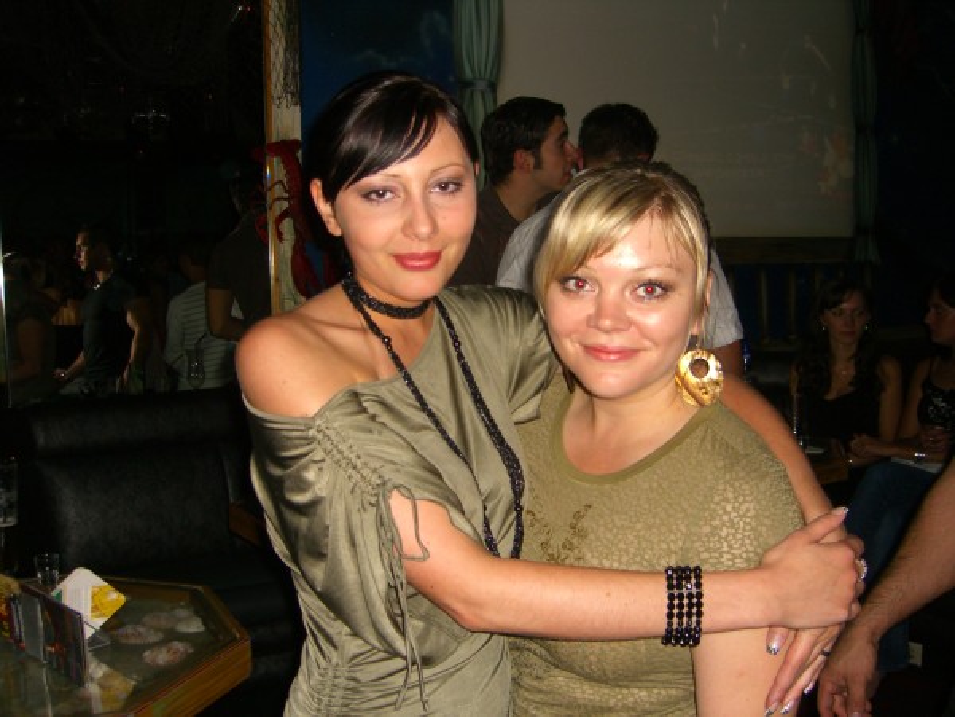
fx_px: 1048
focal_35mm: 38
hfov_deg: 49.0
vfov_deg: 37.7
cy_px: 358
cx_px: 478
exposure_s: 1/60
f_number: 2.8
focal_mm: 7.9
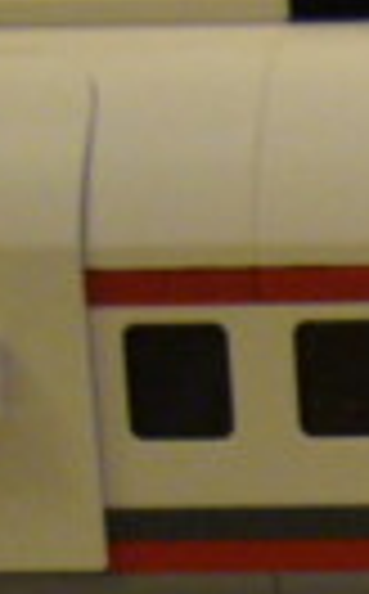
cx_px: 896
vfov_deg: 9.3
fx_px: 3636
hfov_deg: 5.6
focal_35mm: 225
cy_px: 522
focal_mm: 5.8
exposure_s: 1/8
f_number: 2.8
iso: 200
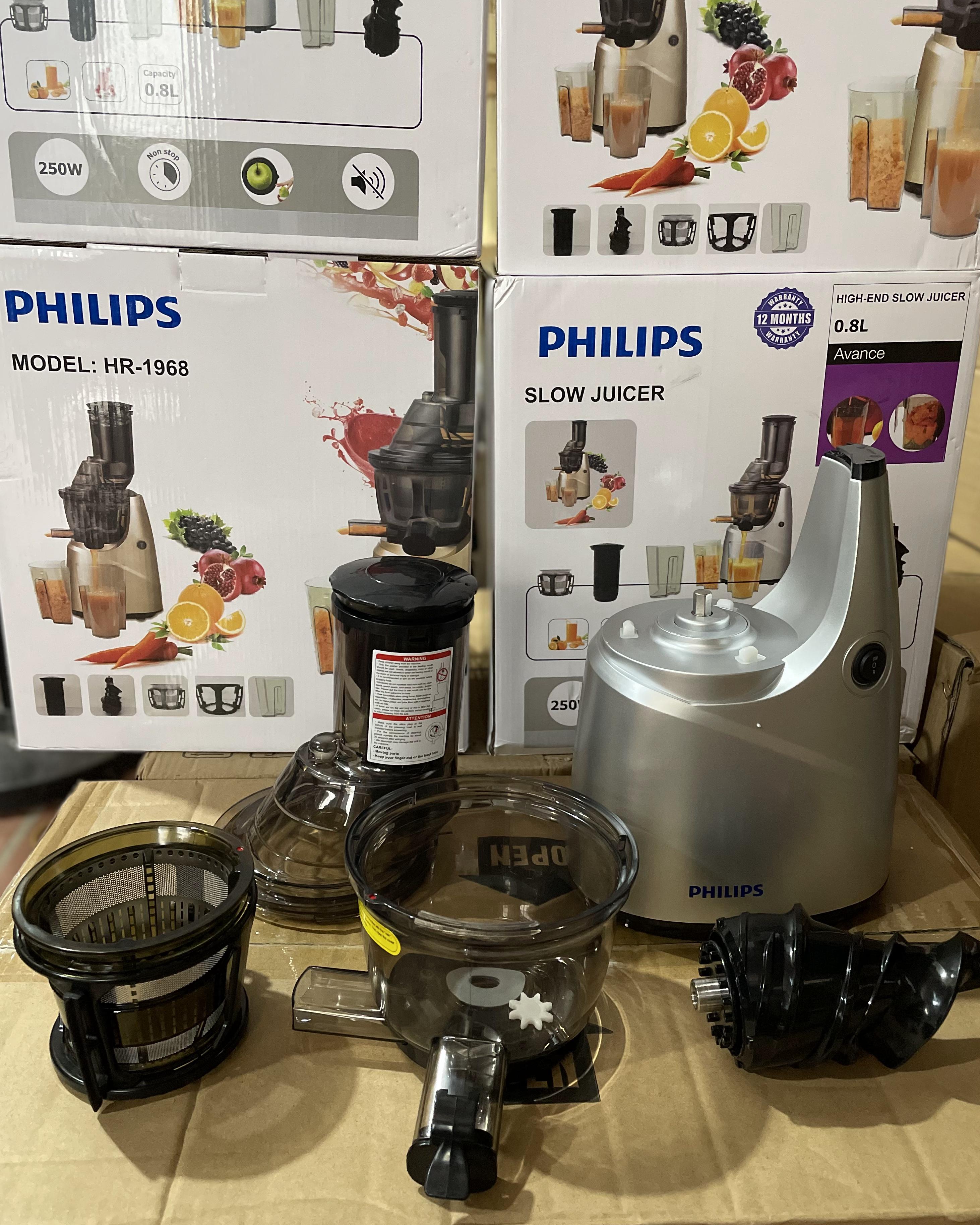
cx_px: 501
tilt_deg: -19.6
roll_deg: -1.6
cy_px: 608
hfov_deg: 51.5
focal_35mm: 28
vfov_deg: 62.2
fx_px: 1015
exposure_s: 1/50
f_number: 1.6
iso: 500
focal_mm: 4.2
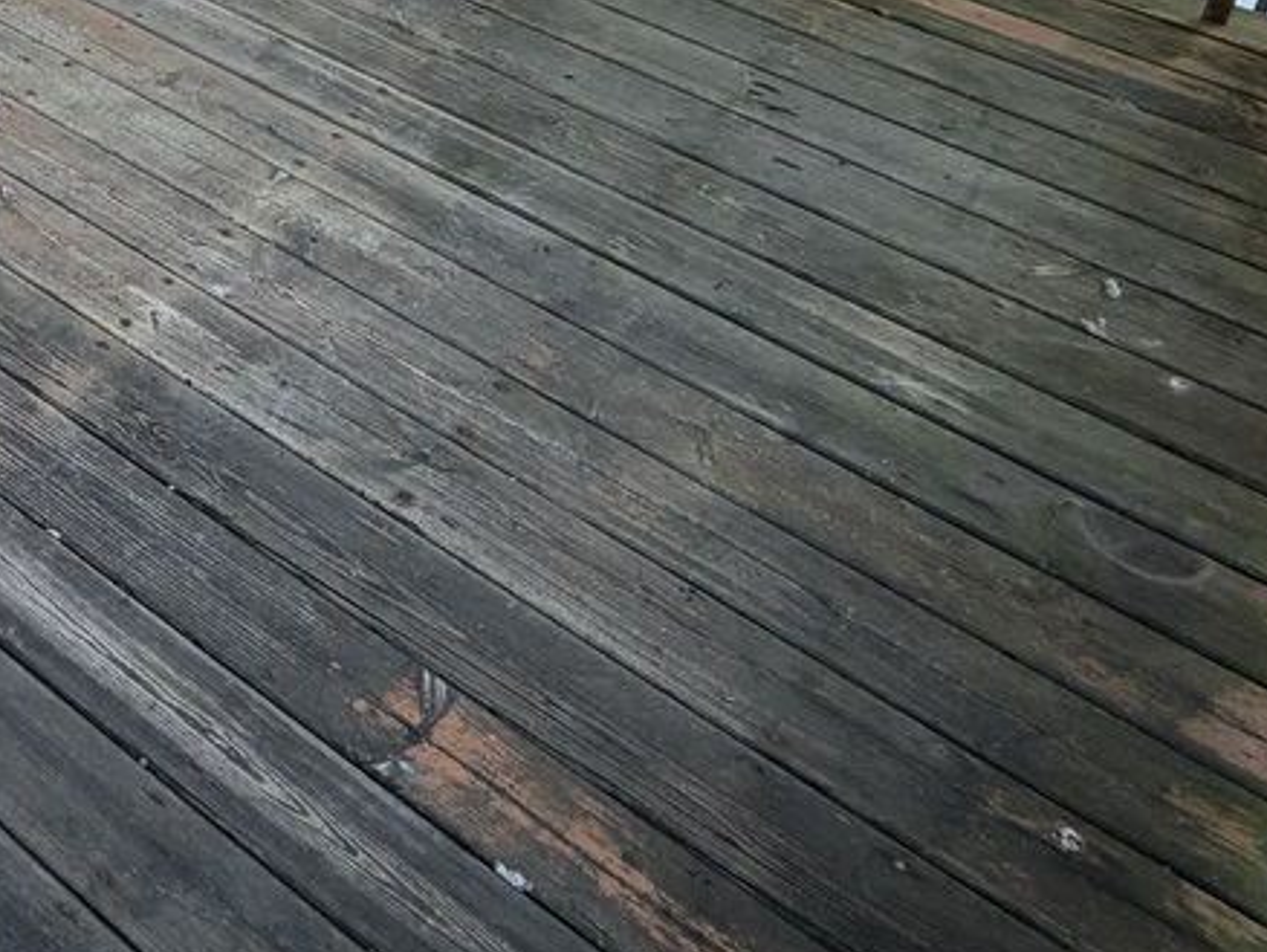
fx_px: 1685
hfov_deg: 36.0
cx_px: -75
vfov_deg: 27.6
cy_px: -200
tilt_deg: -25.7
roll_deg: +1.6
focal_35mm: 46
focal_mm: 2.22
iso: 80
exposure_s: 1/121
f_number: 2.2
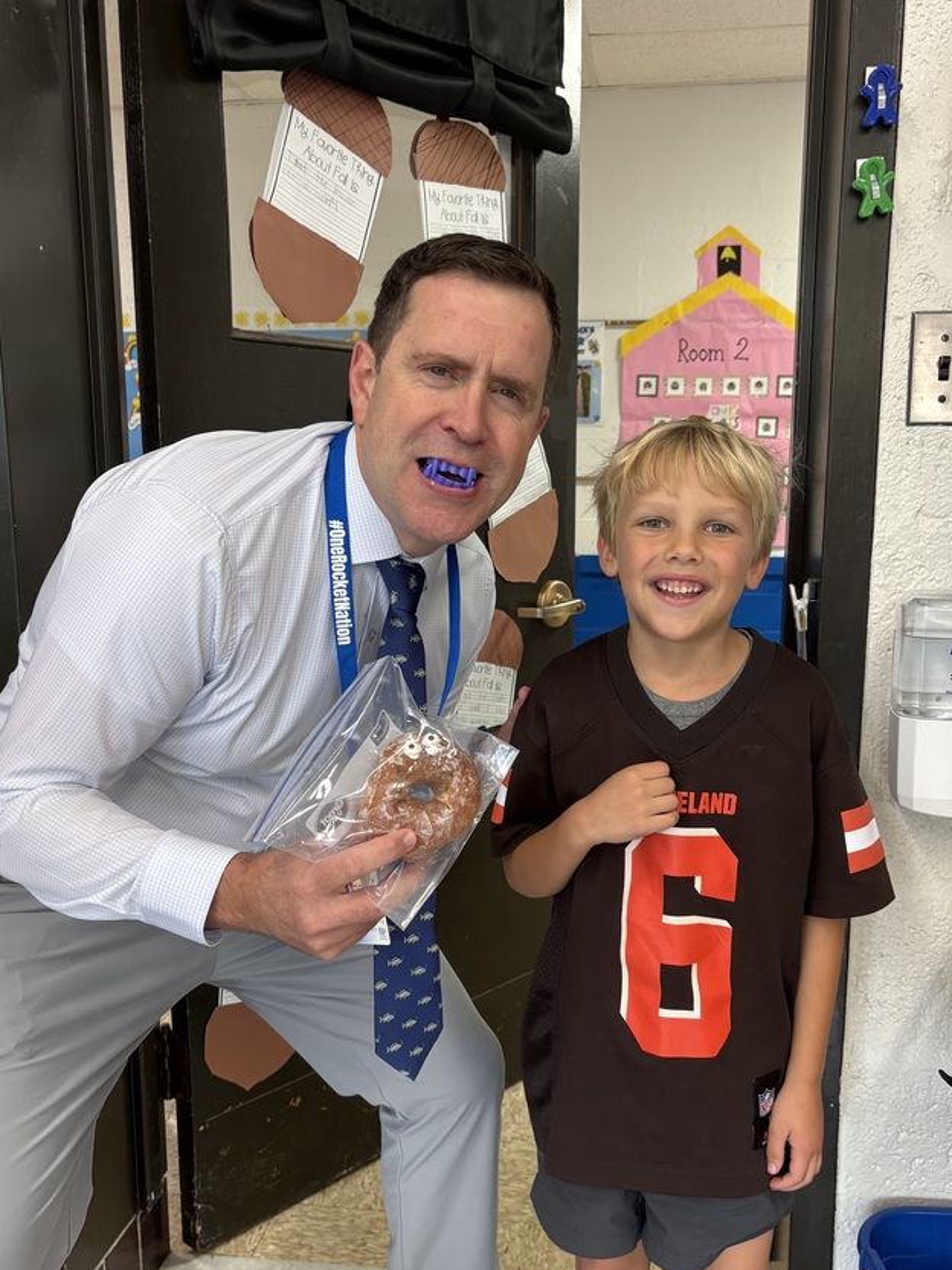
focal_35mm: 32
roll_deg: +0.4
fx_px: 1173
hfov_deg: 44.1
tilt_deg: -9.6
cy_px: 682
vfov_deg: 56.8
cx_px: 513
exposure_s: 1/60
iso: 125
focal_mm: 5.96
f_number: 1.6
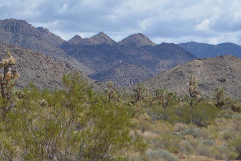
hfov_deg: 13.2
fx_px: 1038
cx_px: 59
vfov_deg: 8.8
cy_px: 15
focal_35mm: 155
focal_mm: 55
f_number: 7.1
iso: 400
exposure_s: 1/2000
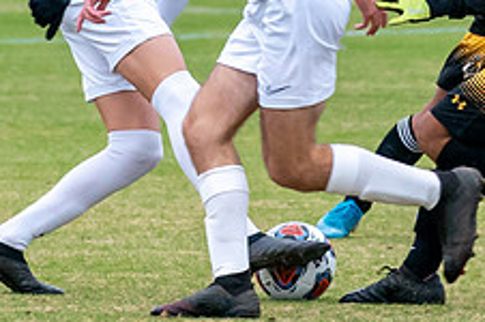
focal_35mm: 1275
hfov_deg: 1.6
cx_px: 362
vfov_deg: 1.1
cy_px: 102
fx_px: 17152
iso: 2500
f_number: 5.6
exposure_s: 1/800
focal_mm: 206
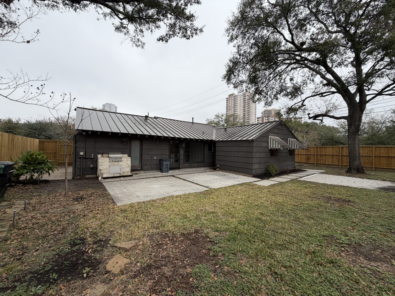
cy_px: 148
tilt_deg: +1.6
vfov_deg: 85.7
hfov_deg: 102.1
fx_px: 160
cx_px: 198
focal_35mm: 14
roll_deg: -1.3
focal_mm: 2.22
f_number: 2.2
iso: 40
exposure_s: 1/518
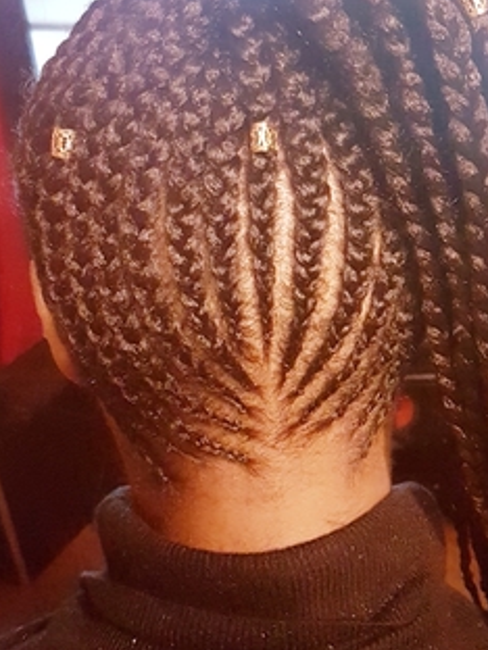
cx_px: 334
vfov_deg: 38.0
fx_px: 940
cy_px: 258
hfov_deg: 28.9
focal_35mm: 50
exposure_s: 1/10
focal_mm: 4.2
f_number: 1.7
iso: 800
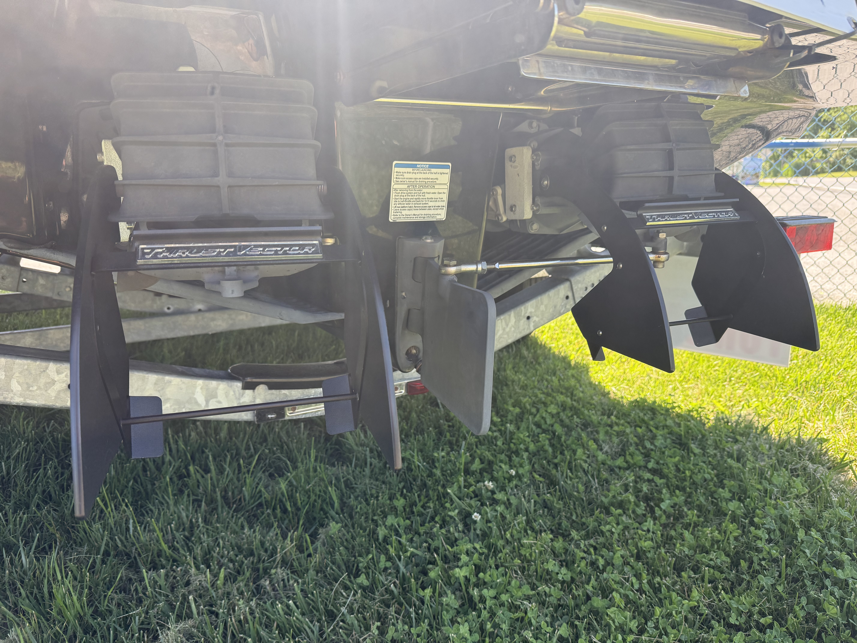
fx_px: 594
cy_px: 322
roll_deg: +3.7
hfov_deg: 71.6
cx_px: 428
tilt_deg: -11.1
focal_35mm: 24
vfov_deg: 56.8
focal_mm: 6.76
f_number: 1.78
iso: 100
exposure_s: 1/539
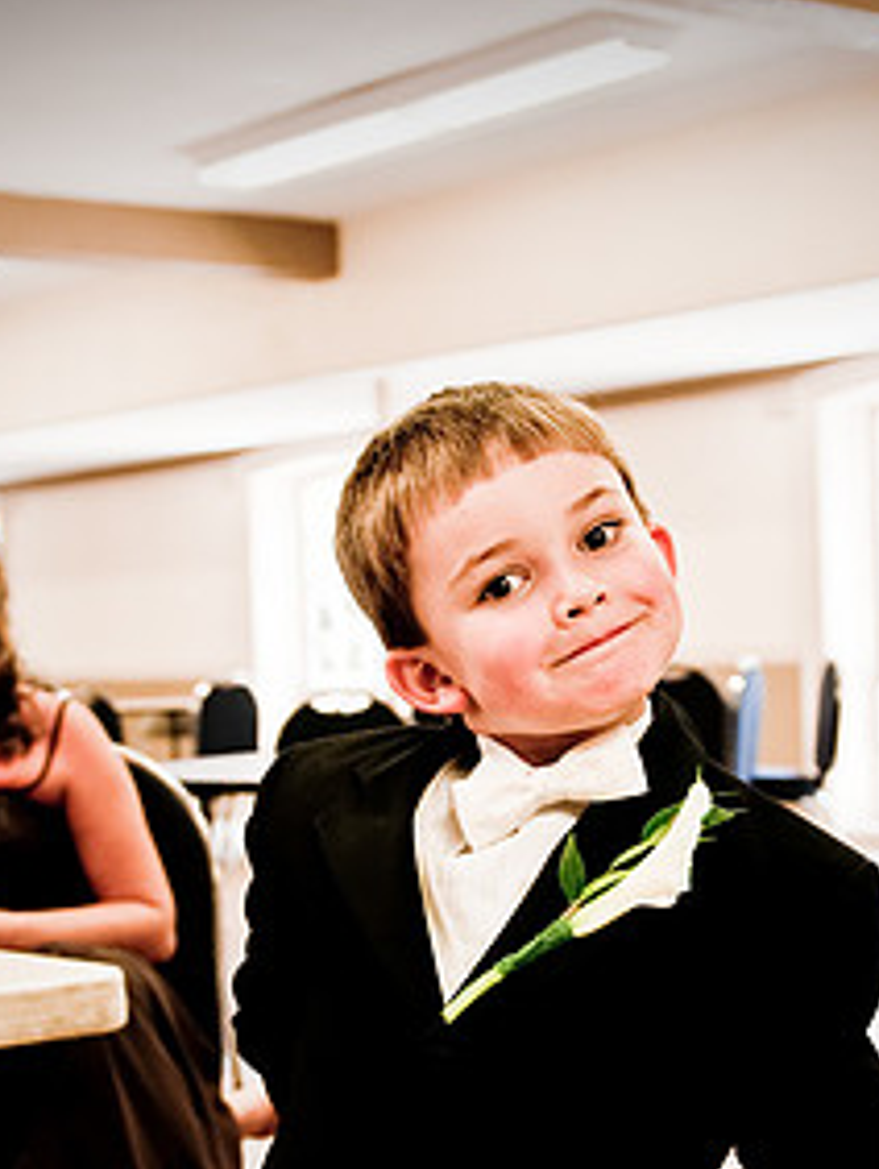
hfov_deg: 20.7
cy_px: 711
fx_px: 2400
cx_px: 481
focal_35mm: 71
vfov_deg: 27.3
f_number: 2.8
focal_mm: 24
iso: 200
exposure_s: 1/60
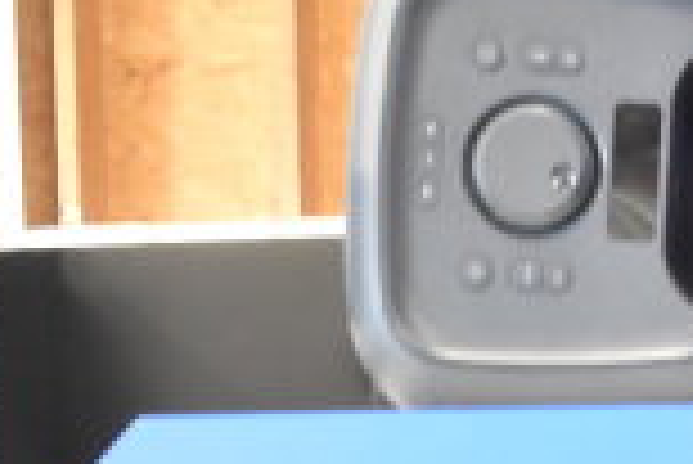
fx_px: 2062
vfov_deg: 11.8
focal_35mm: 107
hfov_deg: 17.8
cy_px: 863
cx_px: 909
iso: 2200
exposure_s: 1/30
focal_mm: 18
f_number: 3.5
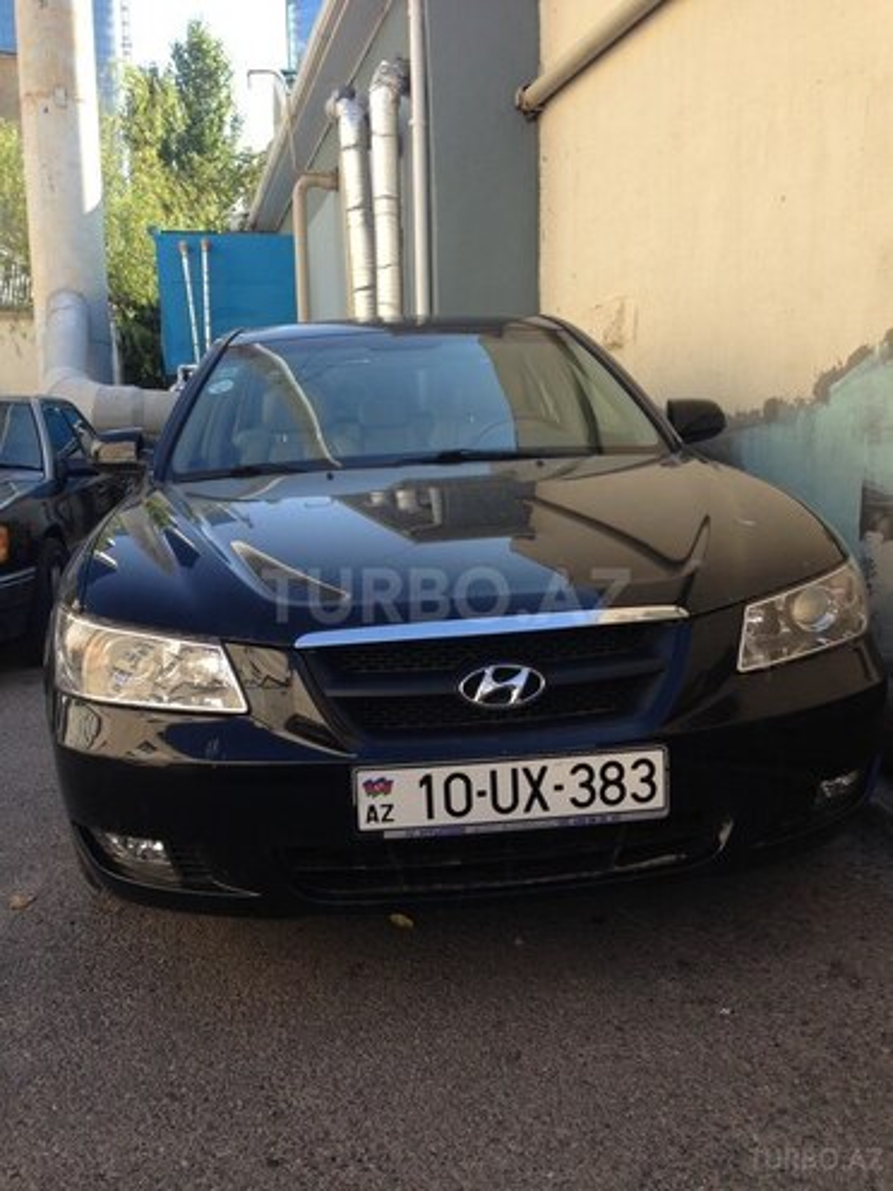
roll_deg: +1.5
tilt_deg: -4.1
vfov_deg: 55.4
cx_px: 446
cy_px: 596
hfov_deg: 42.9
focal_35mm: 33
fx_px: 1135
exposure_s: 1/384
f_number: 2.4
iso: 50
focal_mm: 4.12
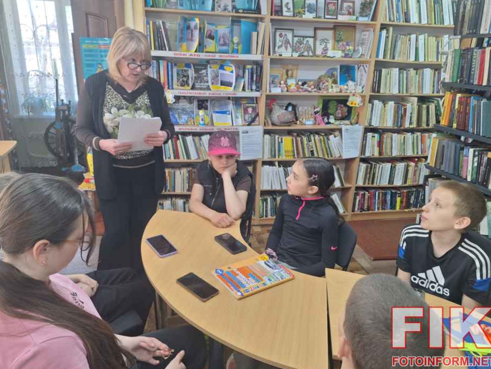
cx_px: 245
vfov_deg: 56.8
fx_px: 340
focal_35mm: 24
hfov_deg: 71.6
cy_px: 182
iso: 50
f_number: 1.8
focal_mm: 5.54
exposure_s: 1/60
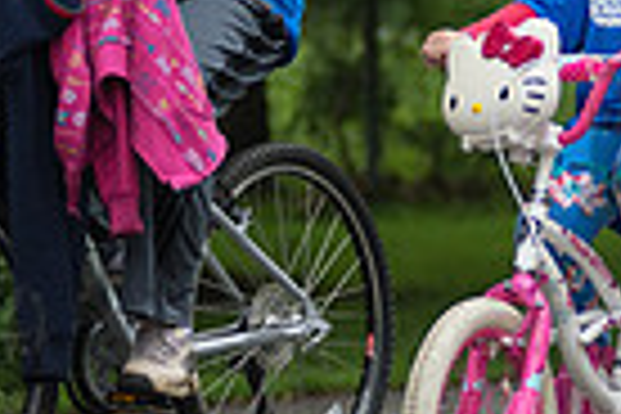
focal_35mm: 420
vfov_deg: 3.3
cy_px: 137
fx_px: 7244
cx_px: 603
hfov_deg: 4.9
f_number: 2.8
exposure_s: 1/800
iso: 200
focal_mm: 100
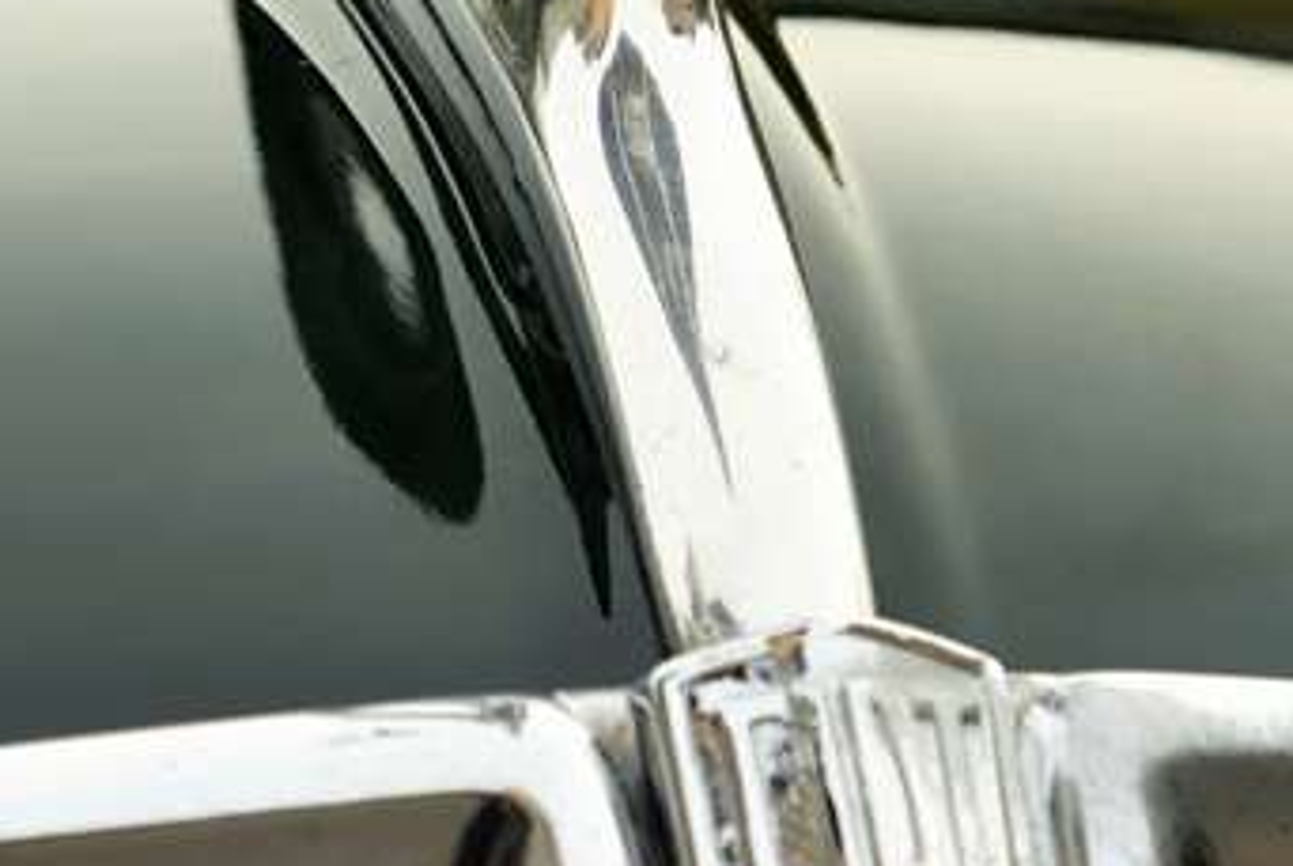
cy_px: 182
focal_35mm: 294
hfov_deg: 7.0
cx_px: 204
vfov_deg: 4.7
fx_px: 10573
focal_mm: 105
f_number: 6.3
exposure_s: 1/160
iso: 200
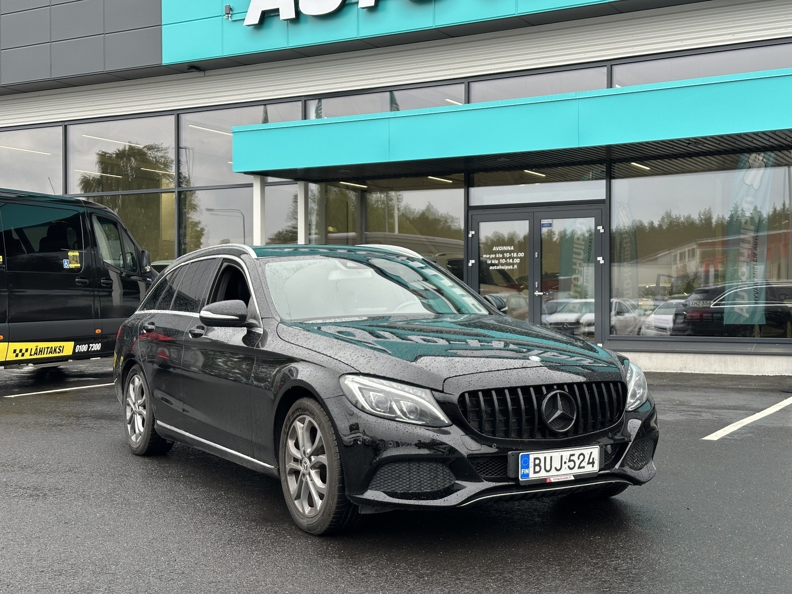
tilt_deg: +1.0
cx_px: 396
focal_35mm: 48
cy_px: 297
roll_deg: +0.1
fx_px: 1098
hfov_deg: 39.7
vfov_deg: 30.3
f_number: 1.78
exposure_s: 1/353
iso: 64
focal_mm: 6.86
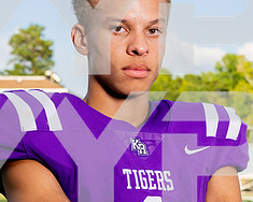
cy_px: 149
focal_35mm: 116
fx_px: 869
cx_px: 141
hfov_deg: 16.6
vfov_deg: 13.3
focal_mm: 50
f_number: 5.6
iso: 200
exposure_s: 1/500
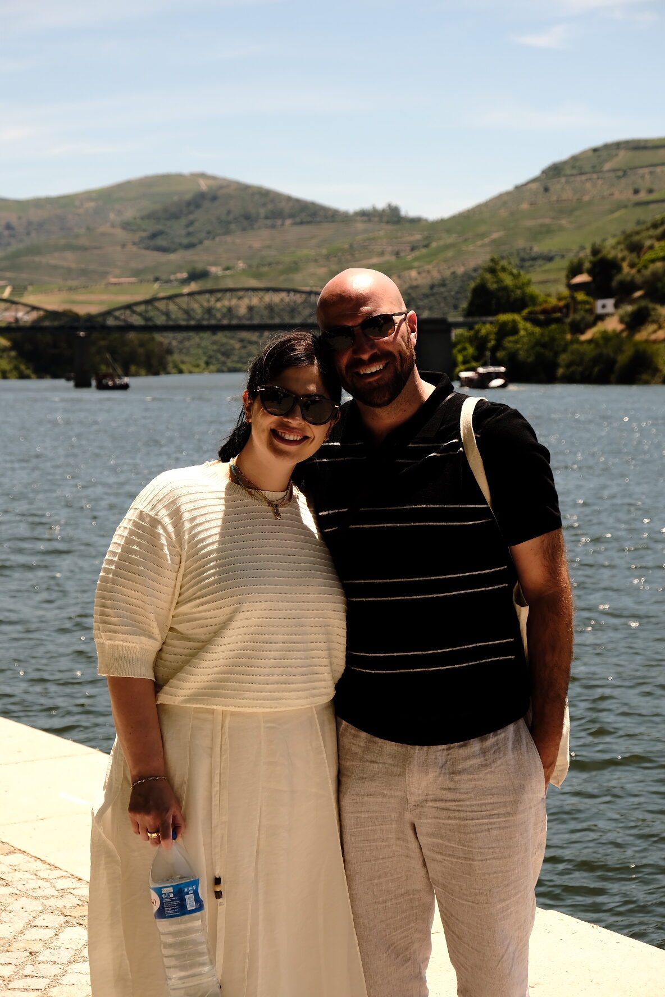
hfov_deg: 20.3
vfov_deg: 30.1
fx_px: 1856
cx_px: 332
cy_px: 498
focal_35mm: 67
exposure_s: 1/480
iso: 160
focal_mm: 44.4
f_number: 5.6
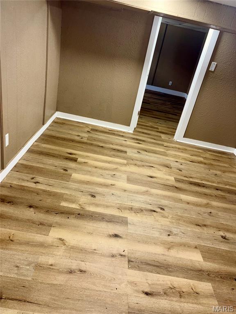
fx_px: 236
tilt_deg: -25.5
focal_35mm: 26
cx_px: 118
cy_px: 157
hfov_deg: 53.1
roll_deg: -12.1
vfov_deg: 67.3
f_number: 1.6
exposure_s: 1/26
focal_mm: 5.96
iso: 50
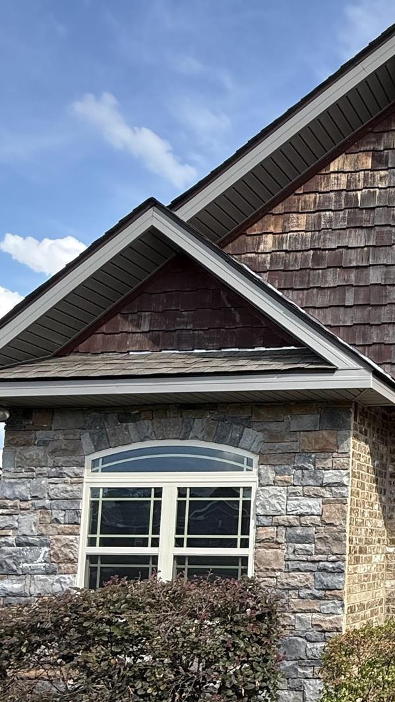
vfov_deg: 57.2
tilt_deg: +4.5
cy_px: 504
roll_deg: -1.0
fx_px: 615
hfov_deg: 28.1
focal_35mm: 33
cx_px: 538
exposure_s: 1/876
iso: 64
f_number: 2.2
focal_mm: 2.22
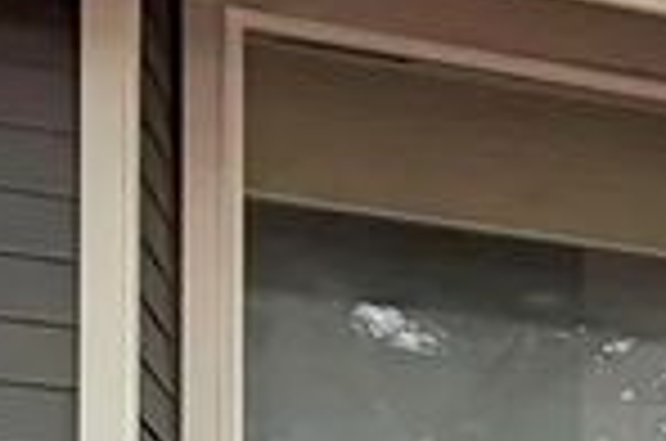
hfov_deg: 14.8
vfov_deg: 10.8
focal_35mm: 101
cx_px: 1485
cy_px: 1166
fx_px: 1864
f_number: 2.2
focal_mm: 2.22
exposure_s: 1/165
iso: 50
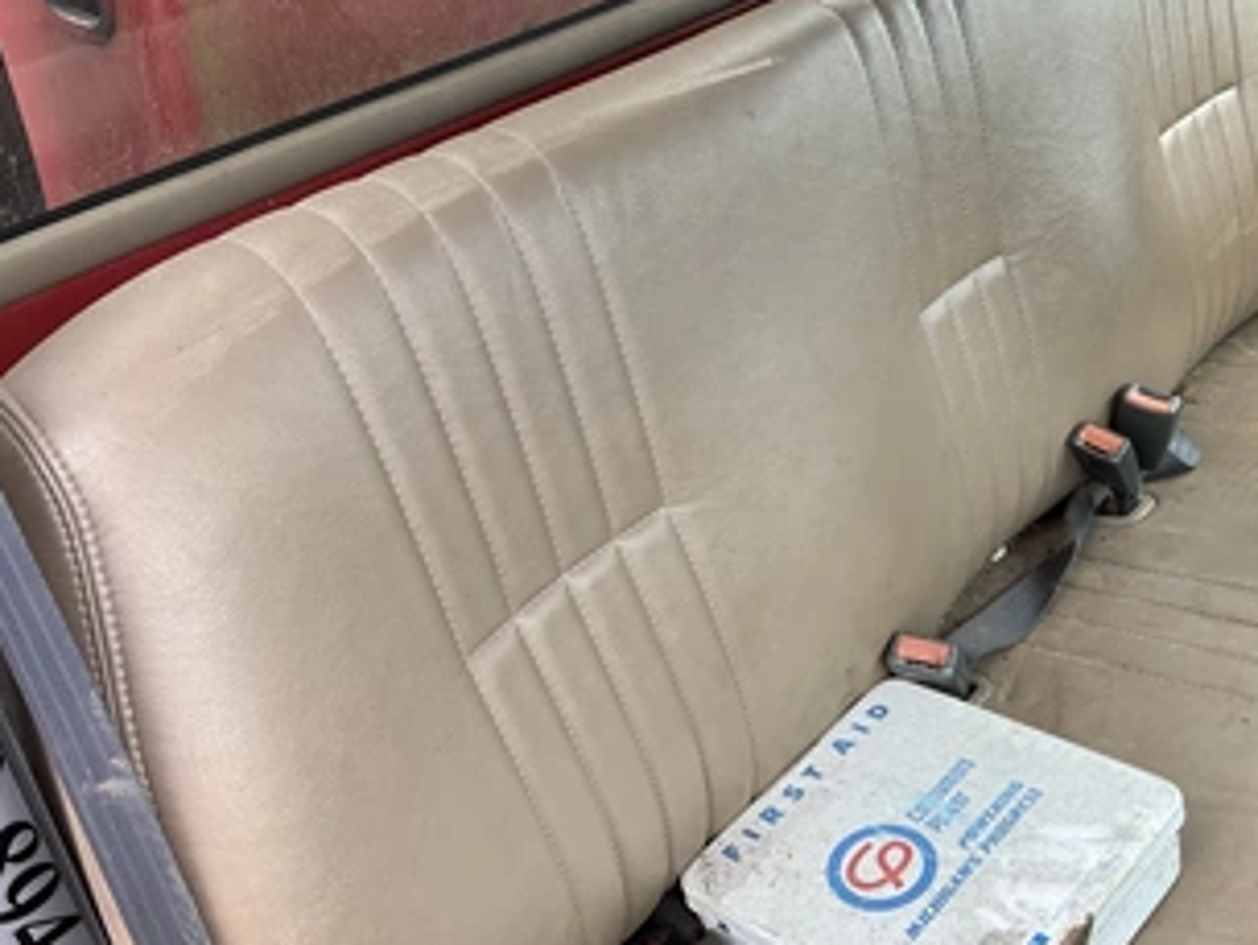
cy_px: 437
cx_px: 689
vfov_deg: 37.7
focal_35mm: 38
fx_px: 1382
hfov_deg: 48.9
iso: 25
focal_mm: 3
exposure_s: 1/122
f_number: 1.8
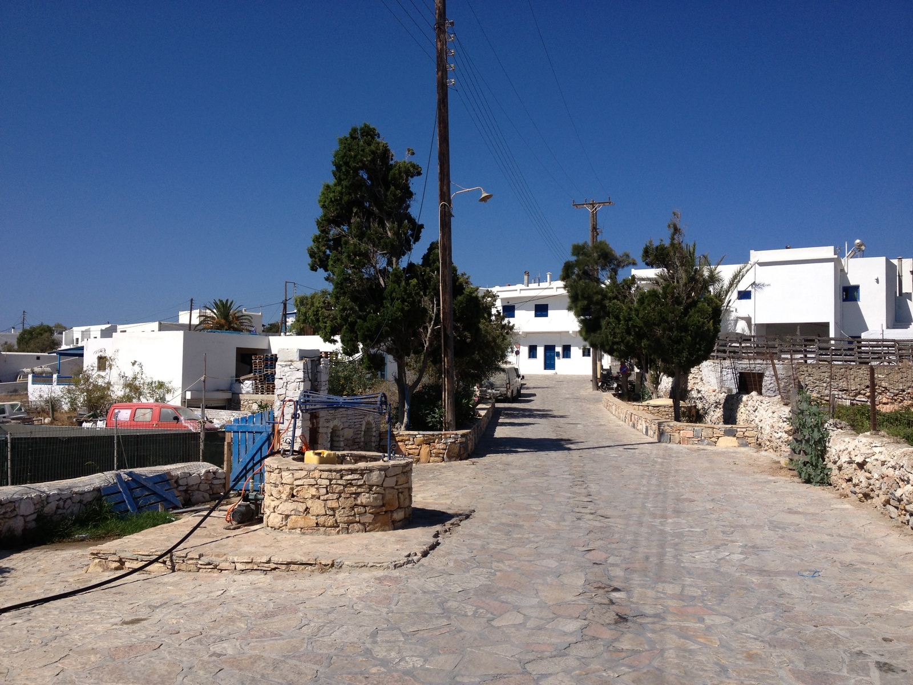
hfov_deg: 52.6
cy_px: 342
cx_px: 456
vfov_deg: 40.7
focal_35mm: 35
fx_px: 923
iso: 50
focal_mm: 4.28
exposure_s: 1/2632
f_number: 2.4
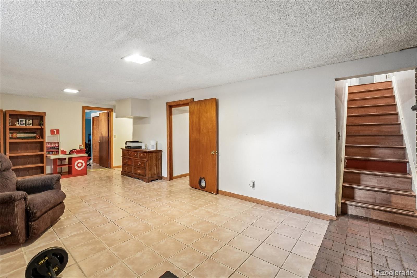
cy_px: 139
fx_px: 174
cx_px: 208
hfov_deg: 100.4
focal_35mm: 15
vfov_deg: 77.3
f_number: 8
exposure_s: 1/3.33
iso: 400
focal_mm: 10
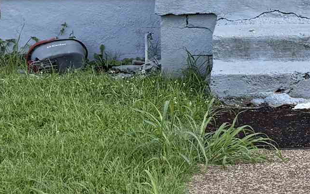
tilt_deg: -2.9
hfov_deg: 17.1
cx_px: 258
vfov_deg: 10.5
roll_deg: +0.3
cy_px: -80
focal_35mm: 121
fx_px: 1022
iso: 100
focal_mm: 6.76
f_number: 1.78
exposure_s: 1/671
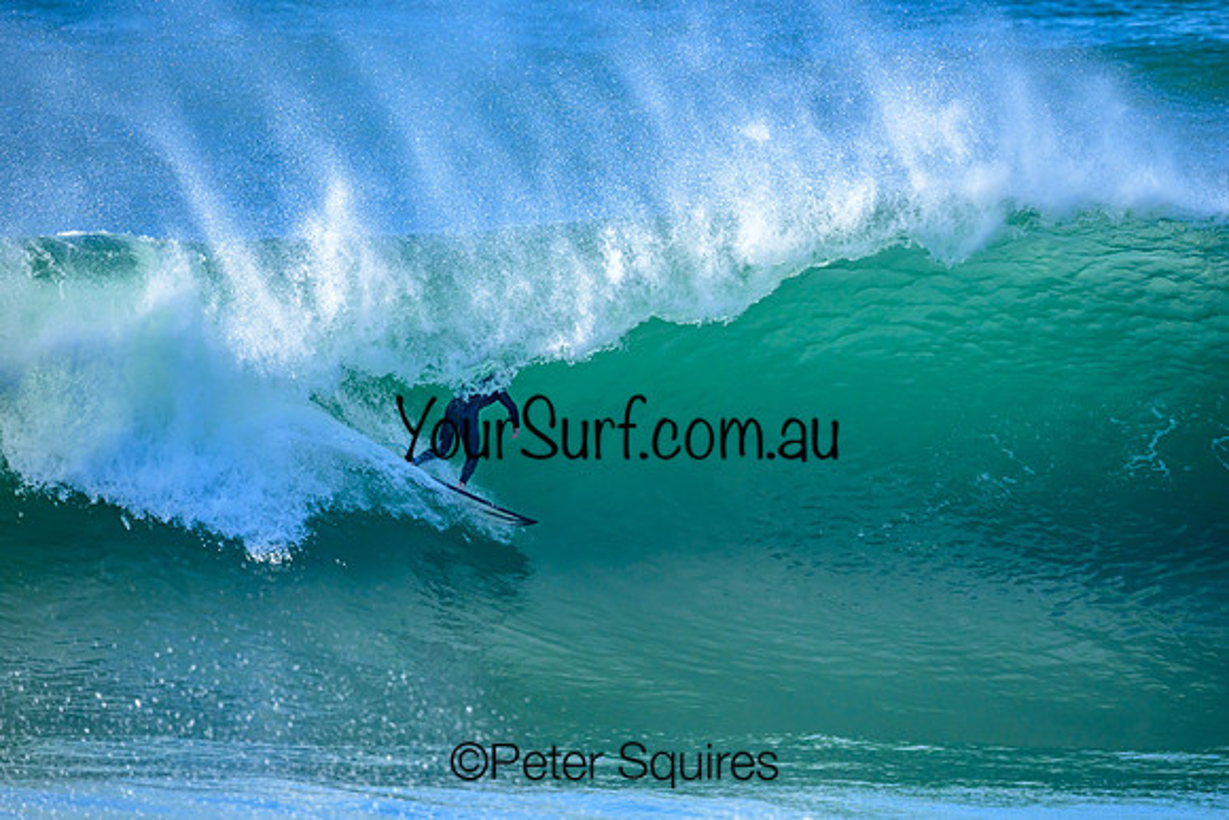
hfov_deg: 2.6
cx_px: 614
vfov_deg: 1.7
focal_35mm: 800
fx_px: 27316
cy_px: 410
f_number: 8
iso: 900
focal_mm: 800
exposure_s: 1/2000
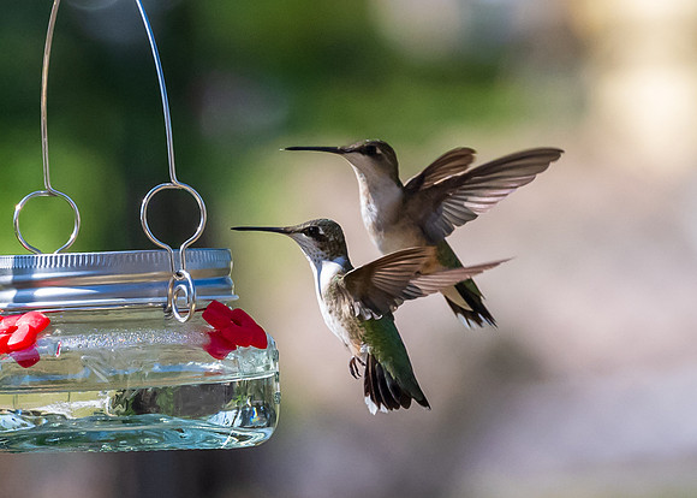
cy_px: 286
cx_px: -57
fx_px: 16699
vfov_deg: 1.7
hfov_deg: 2.4
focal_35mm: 844
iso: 2200
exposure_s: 1/3200
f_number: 6.3
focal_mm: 200
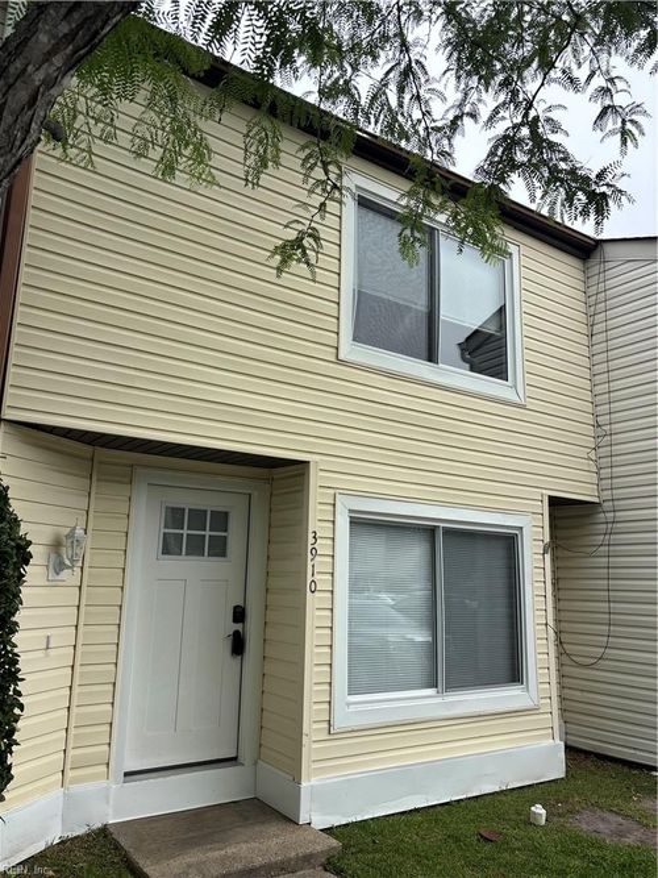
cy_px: 439
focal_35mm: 26
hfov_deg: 53.0
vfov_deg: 67.3
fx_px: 659
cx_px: 329
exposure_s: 1/927
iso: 50
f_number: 1.6
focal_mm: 5.96
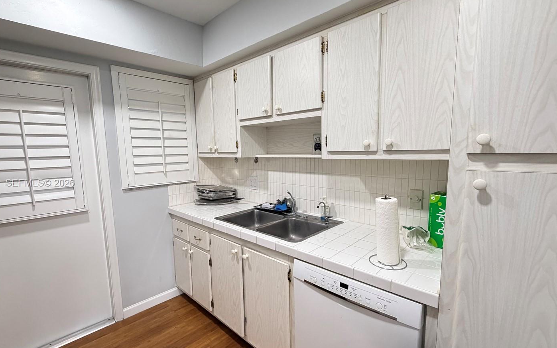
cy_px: 183
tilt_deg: -7.0
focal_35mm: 17
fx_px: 258
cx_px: 269
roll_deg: +1.4
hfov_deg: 94.3
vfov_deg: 67.9
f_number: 2.2
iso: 320
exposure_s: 1/60
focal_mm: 2.22
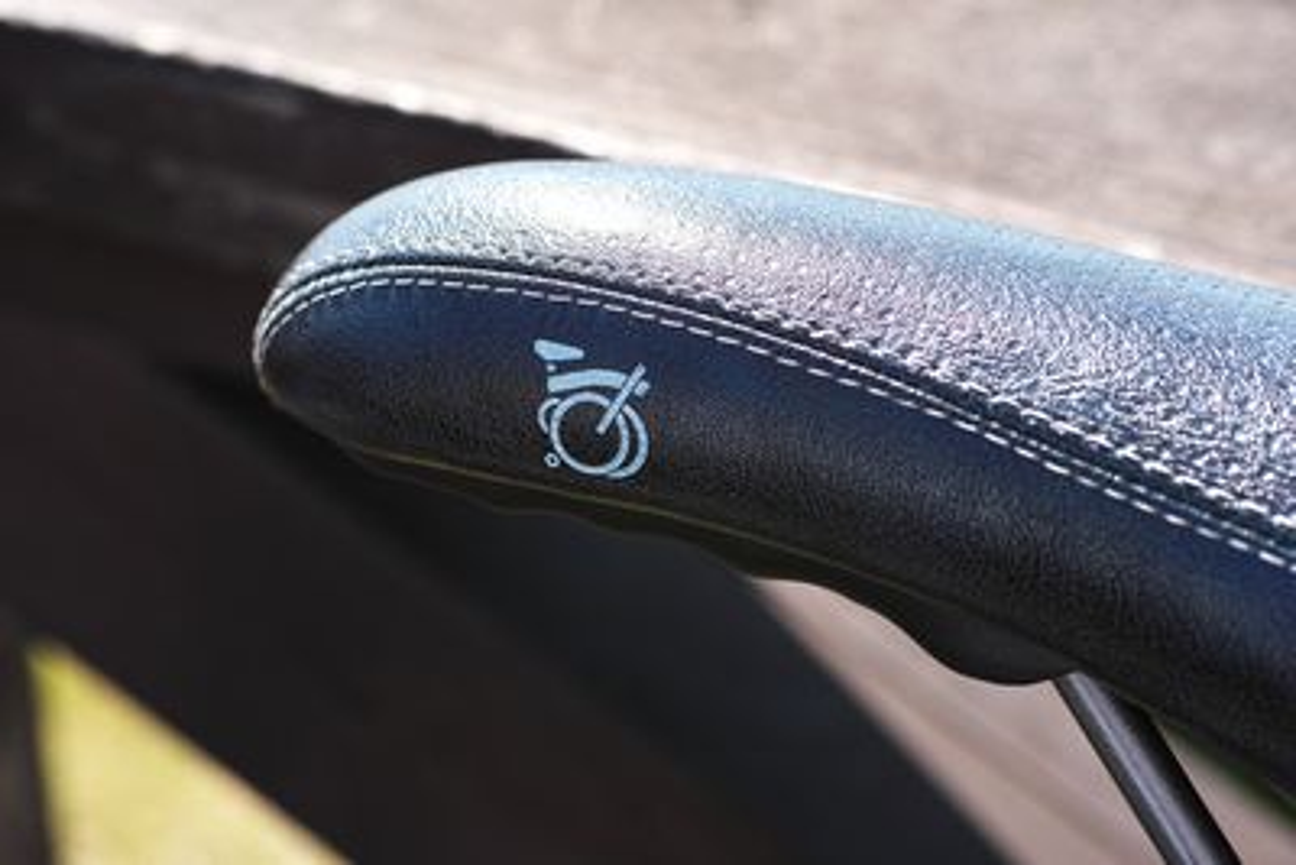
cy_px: 432
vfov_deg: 18.2
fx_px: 2701
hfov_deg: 27.0
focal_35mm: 75
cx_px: 648
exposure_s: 1/160
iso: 100
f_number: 5.6
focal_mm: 50
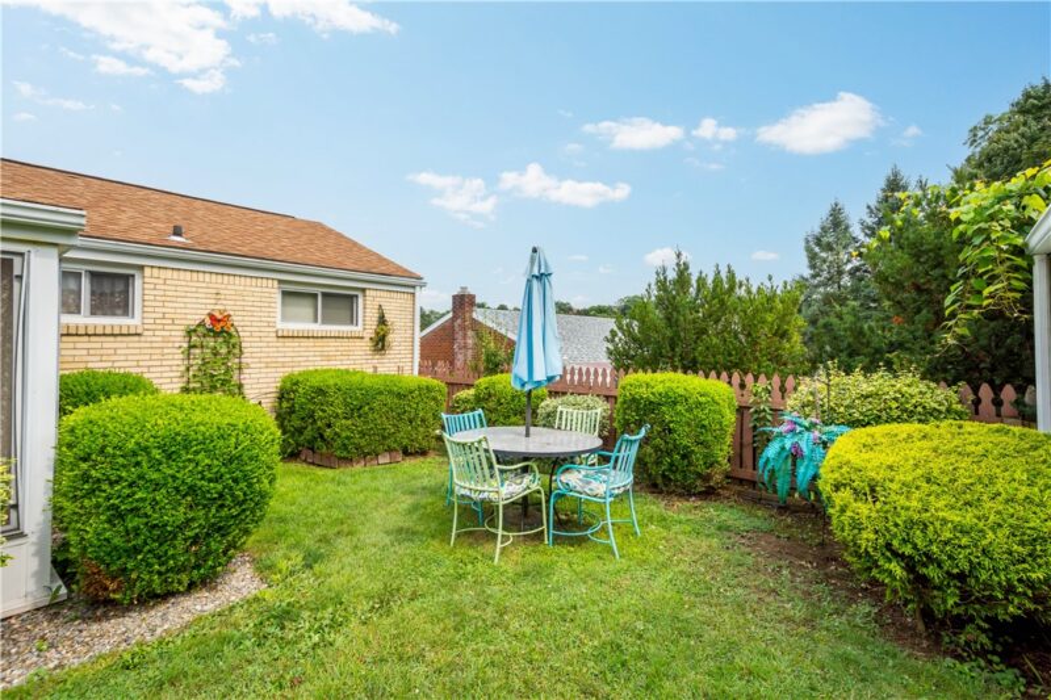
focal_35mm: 15
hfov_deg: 100.4
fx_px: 438
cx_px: 526
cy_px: 350
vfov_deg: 77.3
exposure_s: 1/500
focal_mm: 10
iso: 100
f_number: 6.3
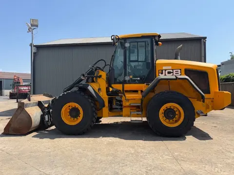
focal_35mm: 24
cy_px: 88
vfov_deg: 56.8
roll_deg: +1.4
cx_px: 117
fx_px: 162
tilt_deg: +1.2
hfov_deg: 71.6
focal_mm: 6.76
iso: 80
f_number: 1.78
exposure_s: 1/3279
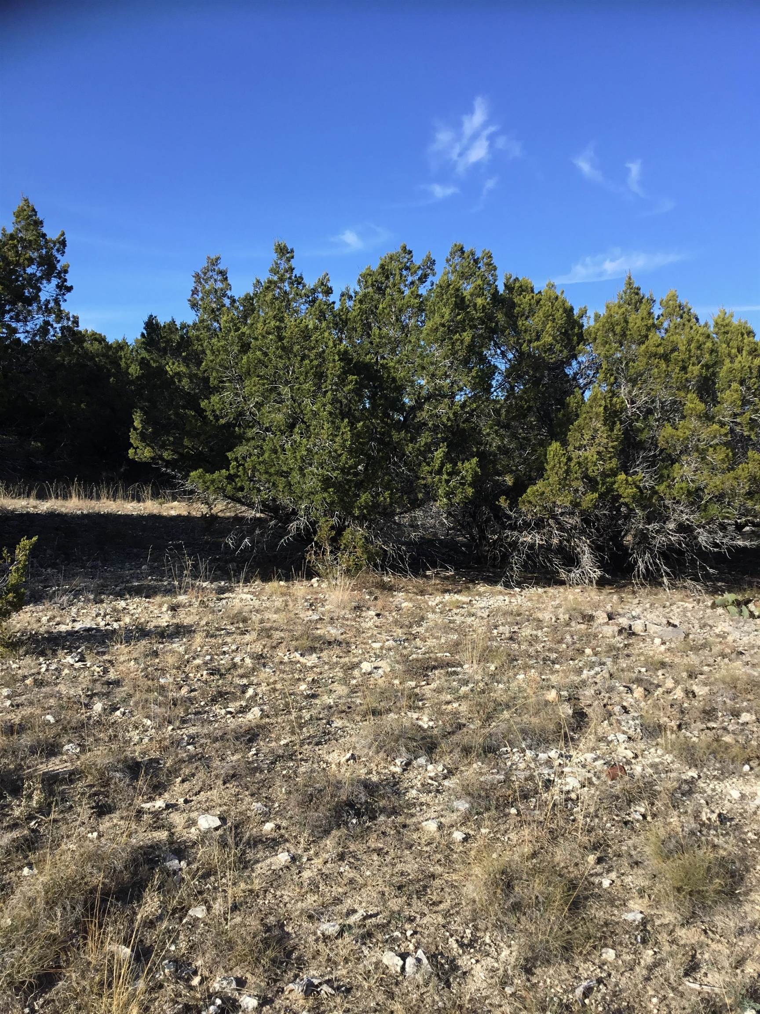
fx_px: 907
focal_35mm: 31
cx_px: 380
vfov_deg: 58.4
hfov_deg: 45.4
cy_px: 507
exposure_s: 1/734
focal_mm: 3.3
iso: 25
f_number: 2.4
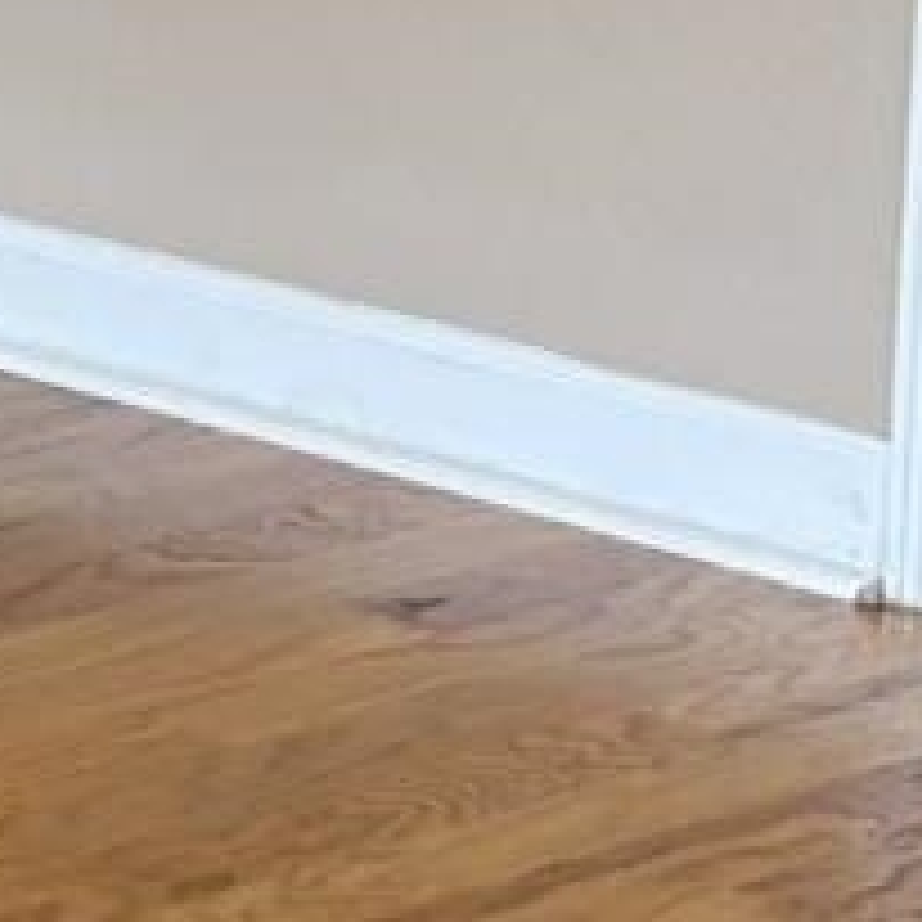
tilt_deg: -5.4
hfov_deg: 6.6
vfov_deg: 7.3
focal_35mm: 230
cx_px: -2262
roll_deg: -1.9
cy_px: -985
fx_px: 6931
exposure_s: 1/60
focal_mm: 5.96
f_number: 1.6
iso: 125
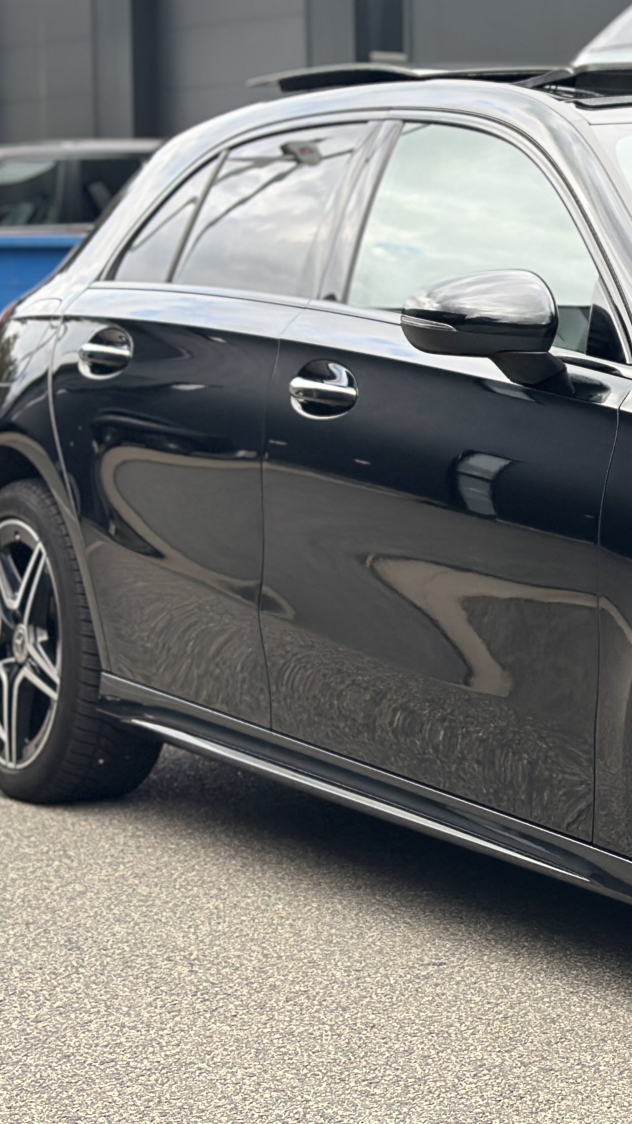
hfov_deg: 10.9
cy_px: 353
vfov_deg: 19.9
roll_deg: +0.1
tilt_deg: -1.7
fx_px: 3189
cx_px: 951
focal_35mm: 107
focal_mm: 6.86
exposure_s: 1/619
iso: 80
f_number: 1.78
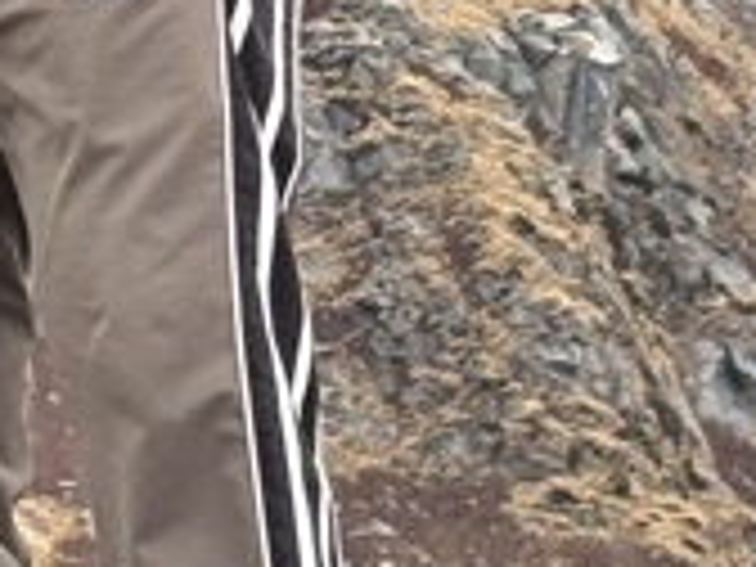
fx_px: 8124
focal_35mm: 372
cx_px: -189
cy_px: -706
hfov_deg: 5.3
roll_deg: -1.6
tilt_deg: +15.7
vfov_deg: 3.9
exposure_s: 1/1709
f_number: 1.6
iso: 32
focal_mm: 5.96
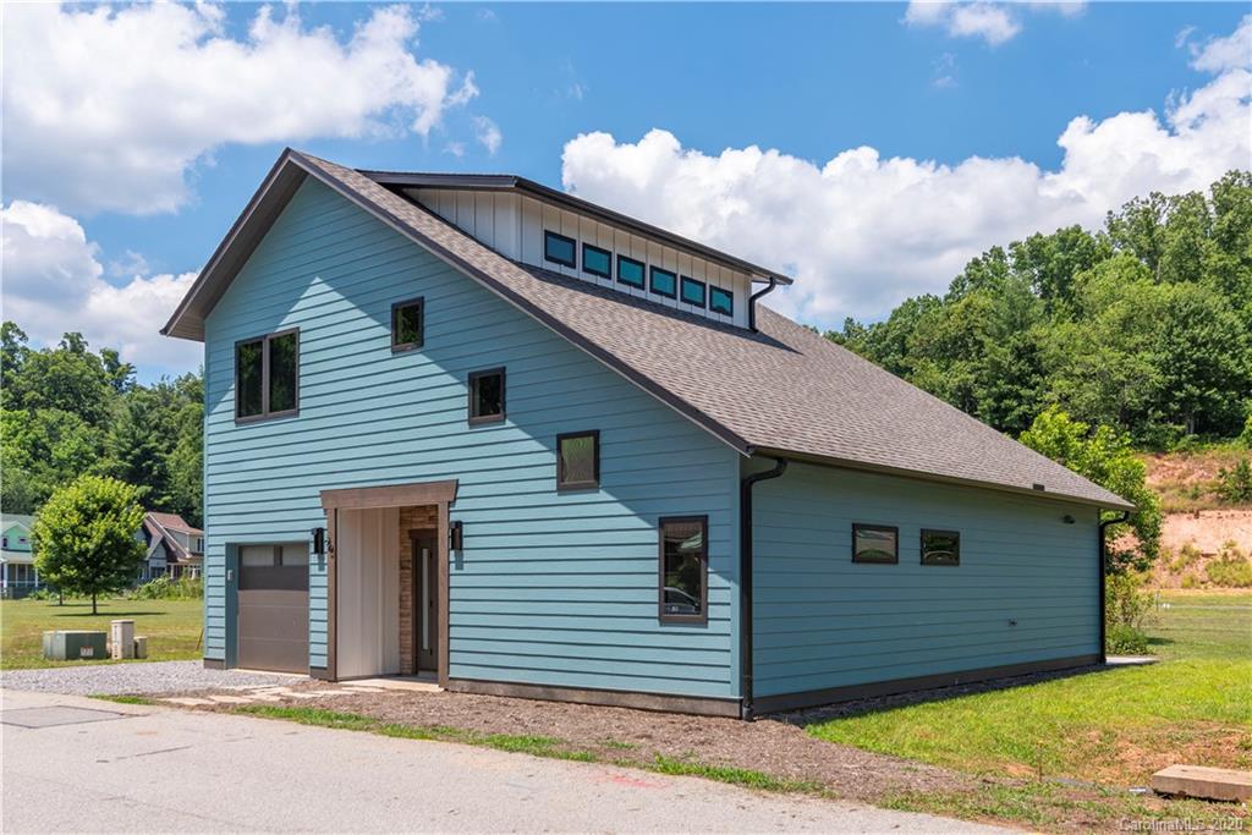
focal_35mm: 29
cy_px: 418
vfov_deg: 45.0
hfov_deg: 63.7
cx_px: 626
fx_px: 1009
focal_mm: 29
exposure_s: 1/1250
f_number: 7.1
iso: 320
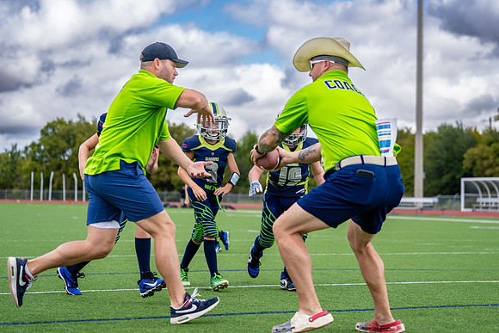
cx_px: 263
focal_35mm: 79
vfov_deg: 17.3
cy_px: 159
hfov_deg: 25.7
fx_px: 1093
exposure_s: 1/2500
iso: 320
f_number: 2.8
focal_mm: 74
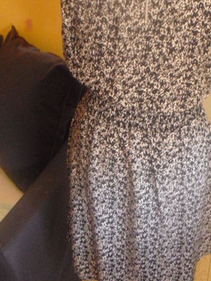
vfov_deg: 35.9
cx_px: 148
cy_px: 102
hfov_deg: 27.3
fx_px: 431
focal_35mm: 53
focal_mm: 6.3
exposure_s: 1/25
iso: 800
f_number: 3.1
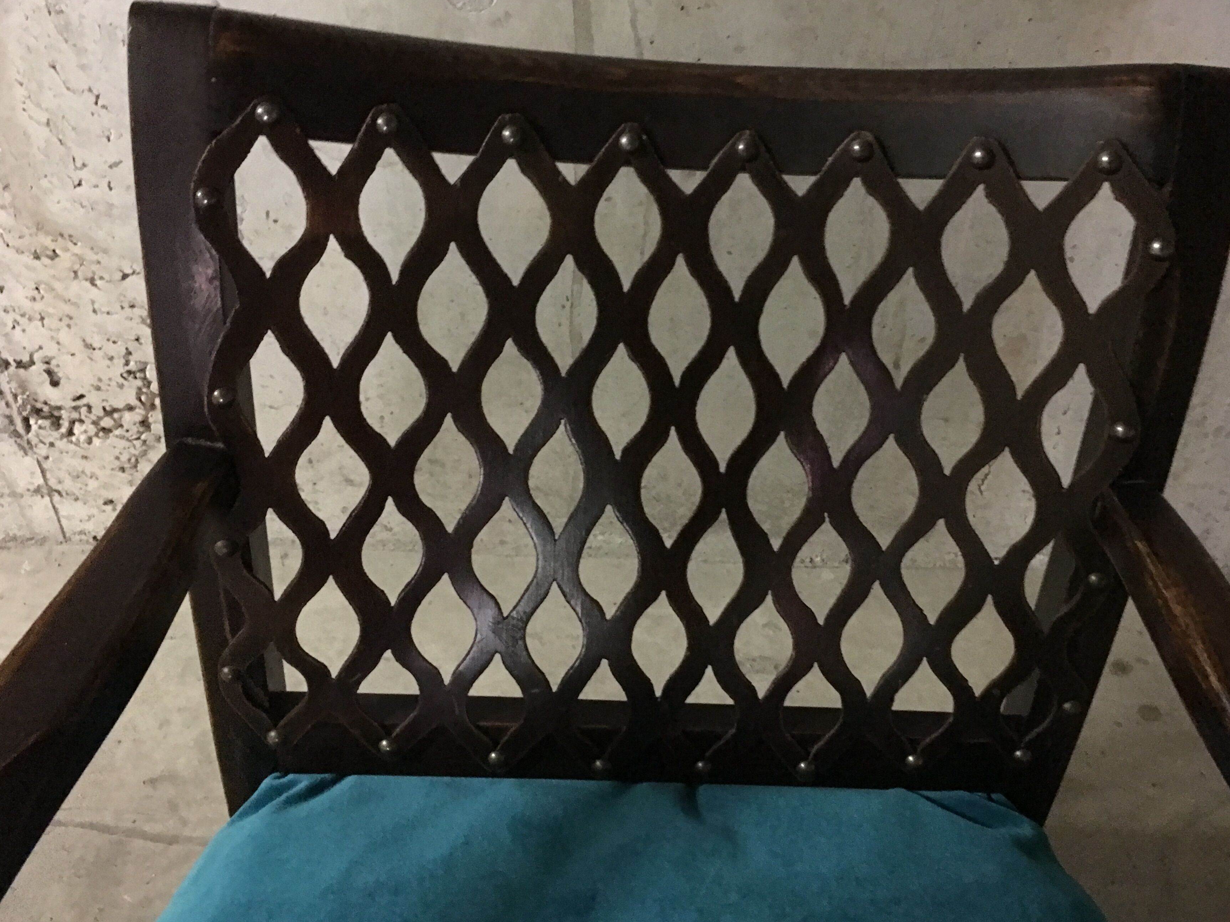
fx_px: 1208
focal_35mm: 34
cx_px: 686
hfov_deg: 53.8
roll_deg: -4.3
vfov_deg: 41.8
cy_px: 463
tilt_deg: -41.2
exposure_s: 1/4
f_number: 2.2
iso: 160
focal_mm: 4.15
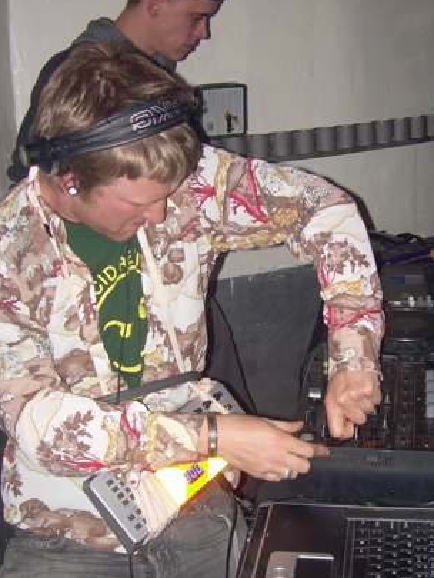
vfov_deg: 38.1
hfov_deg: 29.1
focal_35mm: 50
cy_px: 315
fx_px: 835
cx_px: 211
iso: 50
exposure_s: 1/60
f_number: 2.8
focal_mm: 6.3
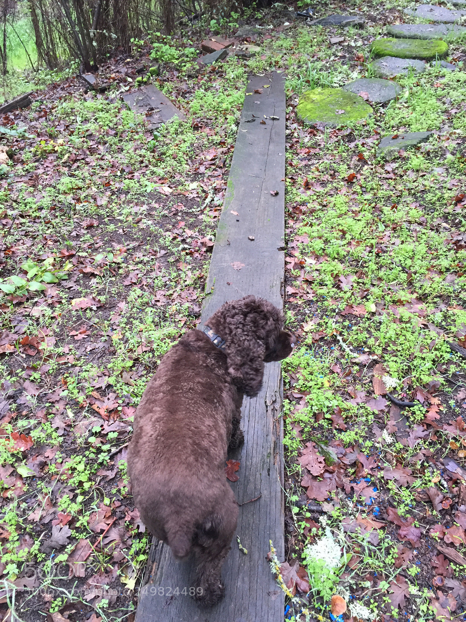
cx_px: 233
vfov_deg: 61.7
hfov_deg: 48.2
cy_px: 311
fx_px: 521
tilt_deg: -46.3
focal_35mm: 29
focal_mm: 4.15
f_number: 2.2
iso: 40
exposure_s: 1/30
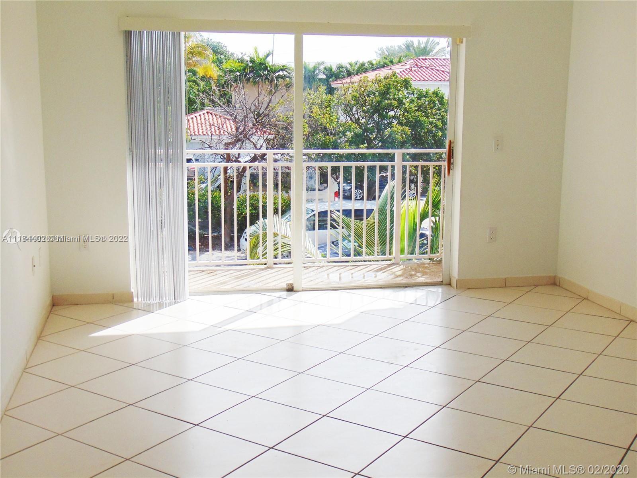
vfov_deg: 34.3
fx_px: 773
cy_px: 239
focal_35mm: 42
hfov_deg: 44.8
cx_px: 318
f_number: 3.3
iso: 80
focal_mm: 7.6
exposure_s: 1/500
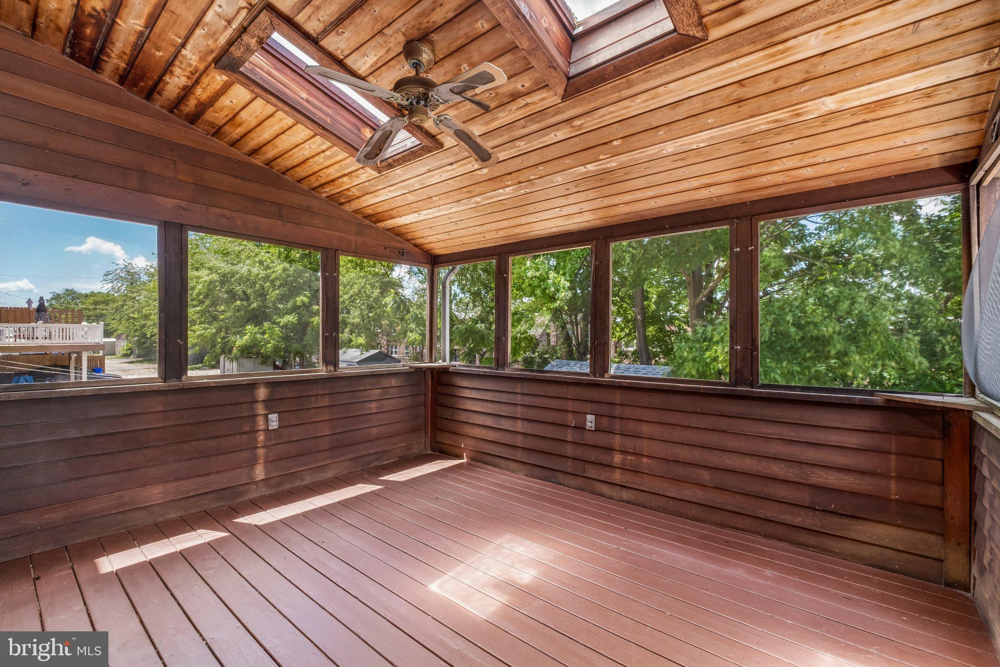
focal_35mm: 15
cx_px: 500
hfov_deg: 100.4
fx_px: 417
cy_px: 334
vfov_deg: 77.3
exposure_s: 1/25
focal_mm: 10
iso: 250
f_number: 8
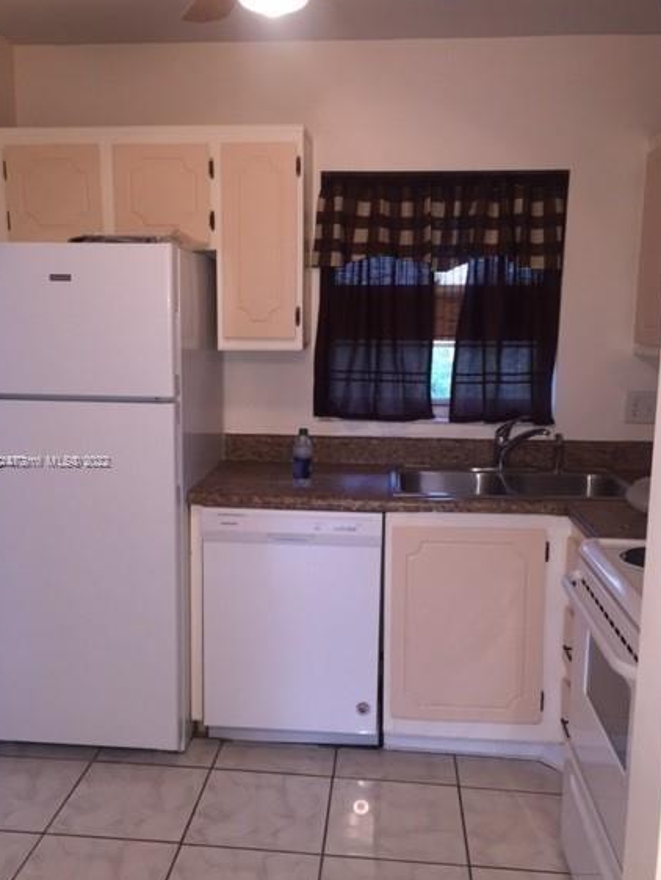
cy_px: 462
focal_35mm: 33
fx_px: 840
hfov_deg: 42.9
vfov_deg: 55.3
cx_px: 305
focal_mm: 4.15
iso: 80
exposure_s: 1/24
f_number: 2.2
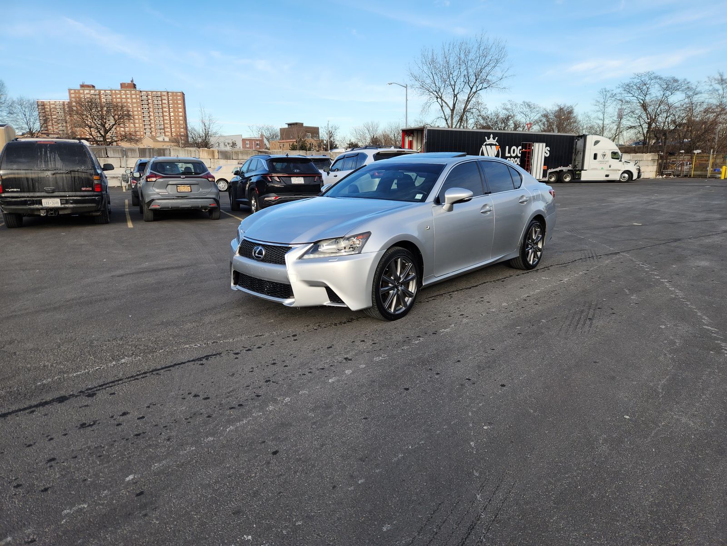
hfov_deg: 73.9
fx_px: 483
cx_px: 364
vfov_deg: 58.9
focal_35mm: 23
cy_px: 273
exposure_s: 1/717
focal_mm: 5.4
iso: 20
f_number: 1.8
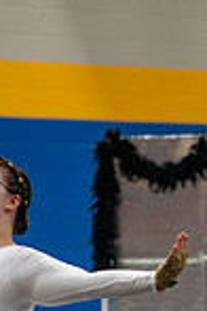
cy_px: 328
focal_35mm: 443
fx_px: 3821
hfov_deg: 3.1
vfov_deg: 4.6
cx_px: 296
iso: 1800
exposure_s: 1/500
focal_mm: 145
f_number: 4
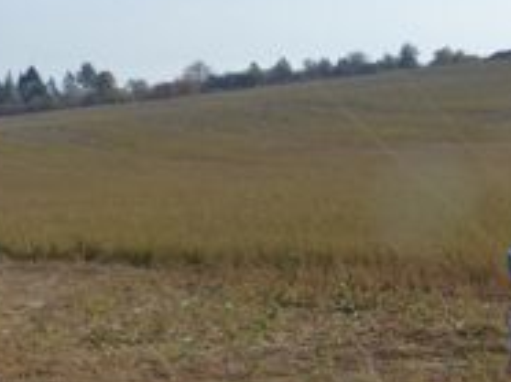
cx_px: 445
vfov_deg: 13.0
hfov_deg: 17.1
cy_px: 179
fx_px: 1681
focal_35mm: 114
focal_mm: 8.1
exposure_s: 1/1600
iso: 160
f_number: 4
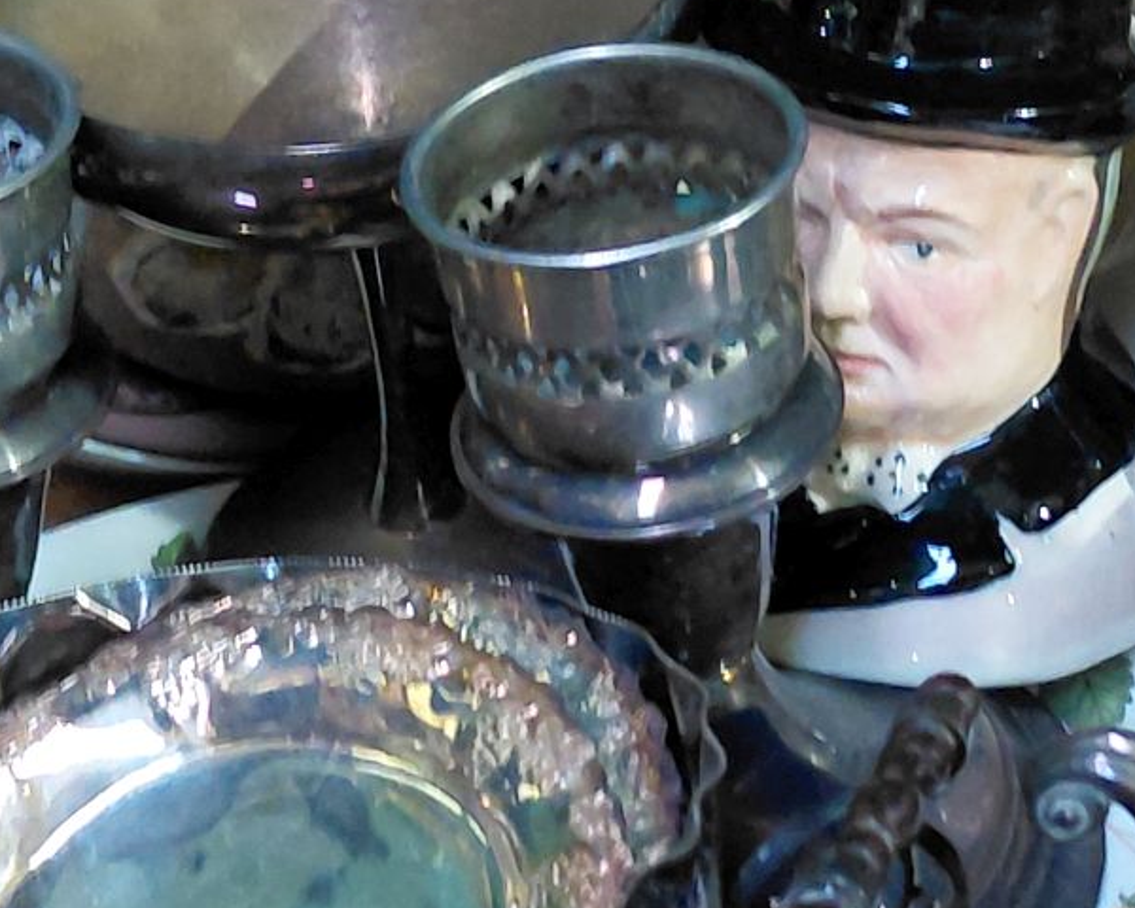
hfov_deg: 22.7
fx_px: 2788
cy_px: 393
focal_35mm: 83
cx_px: 925
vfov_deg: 18.5
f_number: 1.8
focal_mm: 4.69
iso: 400
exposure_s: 1/24
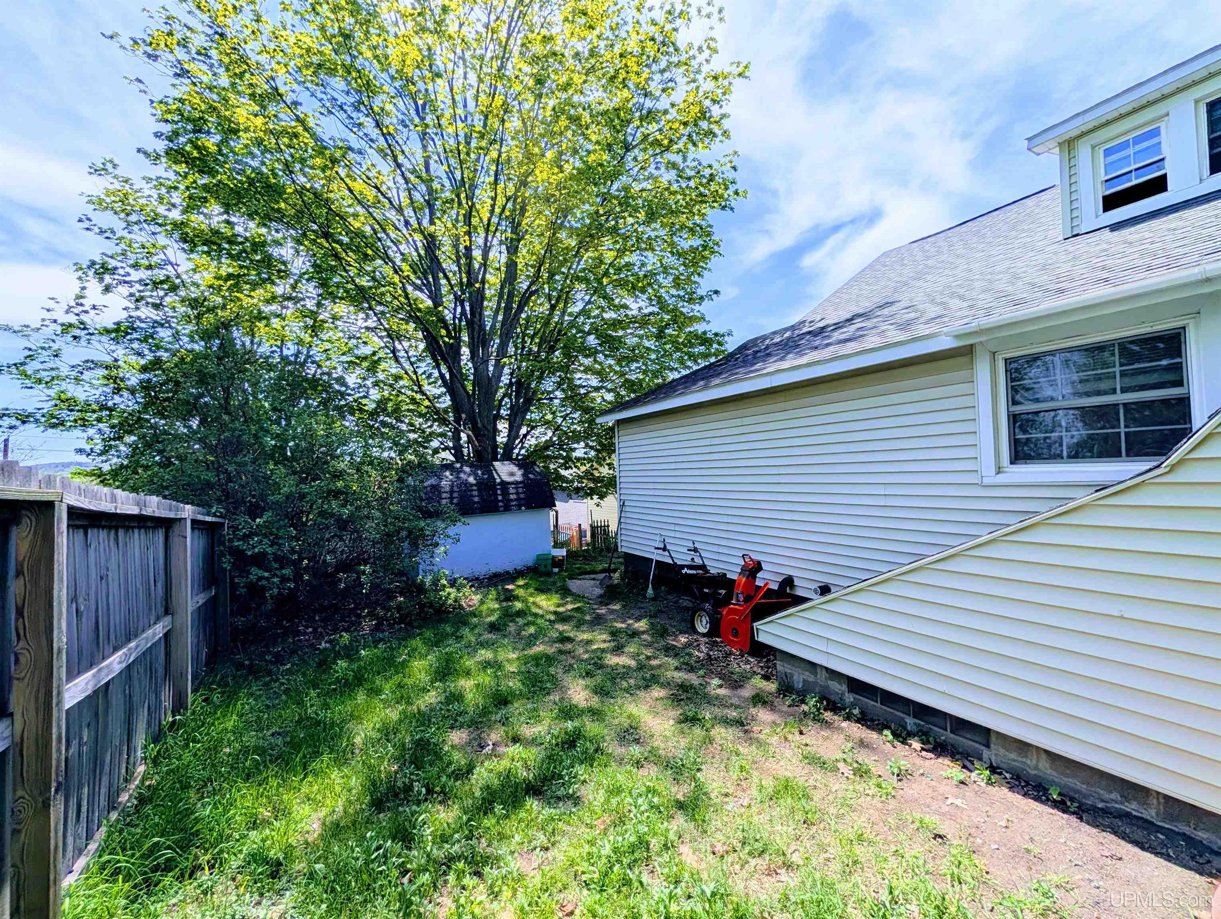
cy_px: 460
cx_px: 610
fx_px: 424
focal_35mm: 12
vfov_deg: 94.6
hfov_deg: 110.5
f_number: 1.7
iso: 57
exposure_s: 1/4184
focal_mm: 2.02
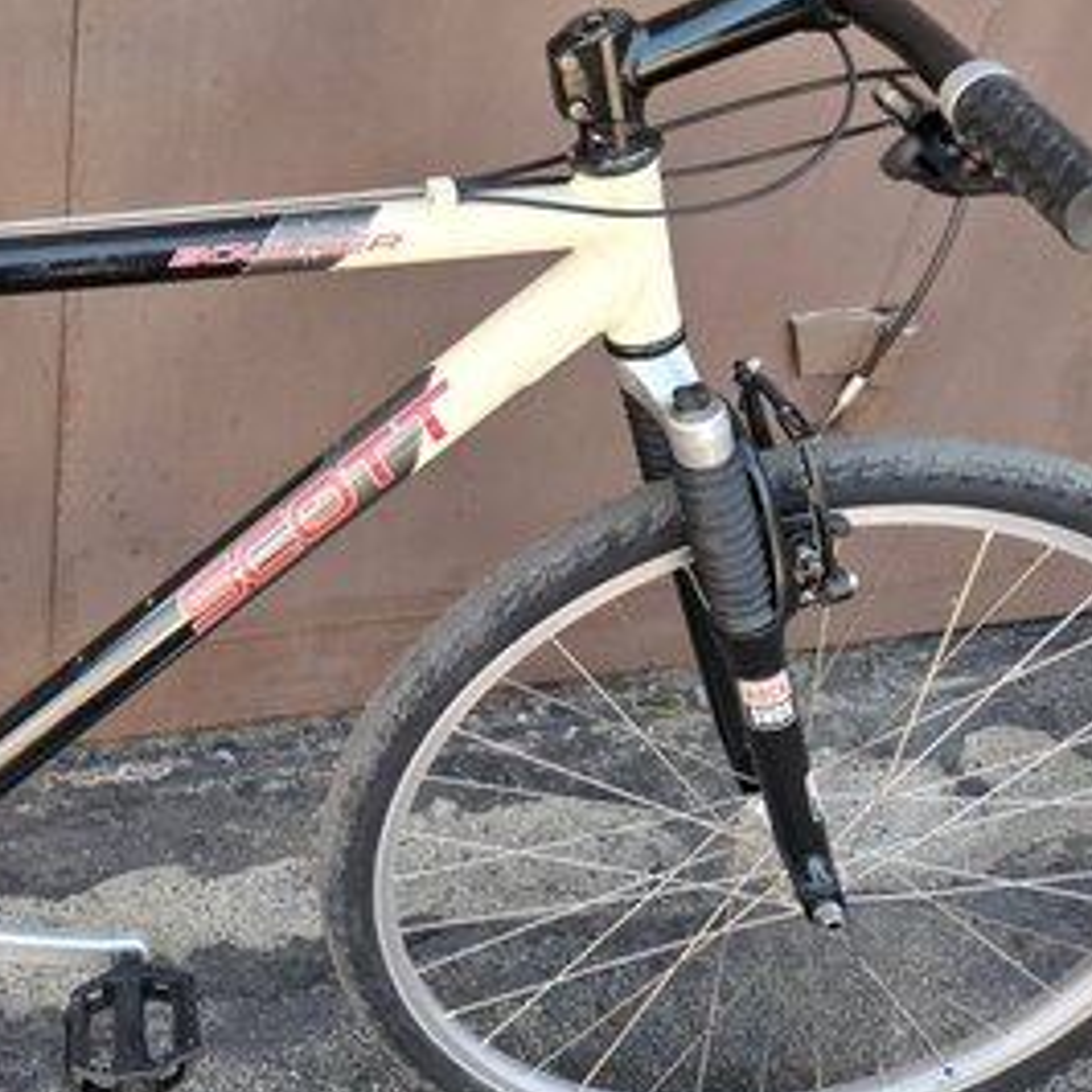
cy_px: 521
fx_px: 1749
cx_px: 21
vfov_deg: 34.7
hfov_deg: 32.2
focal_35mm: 49
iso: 50
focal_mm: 5.54
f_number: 1.8
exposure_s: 1/100
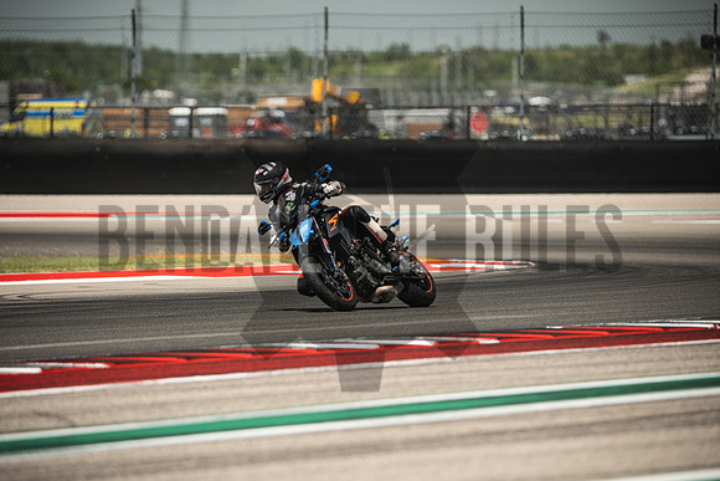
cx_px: 360
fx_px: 6001
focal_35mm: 300
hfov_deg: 6.9
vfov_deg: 4.6
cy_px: 240
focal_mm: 200
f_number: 2.5
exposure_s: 1/2000
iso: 160
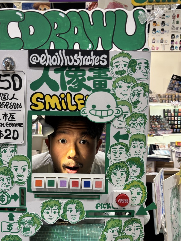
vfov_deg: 51.6
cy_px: 161
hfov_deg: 40.5
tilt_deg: -6.6
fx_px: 244
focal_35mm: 35
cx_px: 72
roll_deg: -1.2
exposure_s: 1/100
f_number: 1.6
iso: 100
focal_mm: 5.96
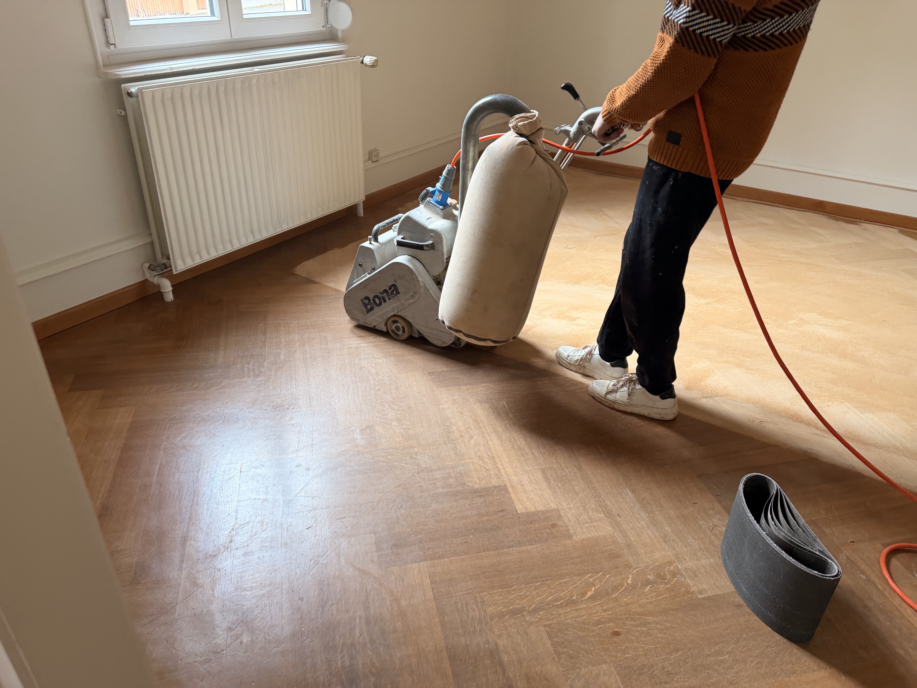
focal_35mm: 24
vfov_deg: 56.8
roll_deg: -3.7
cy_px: 344
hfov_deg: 71.6
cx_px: 458
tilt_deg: -26.1
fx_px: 636
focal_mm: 6.76
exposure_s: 1/97
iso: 200
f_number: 1.78
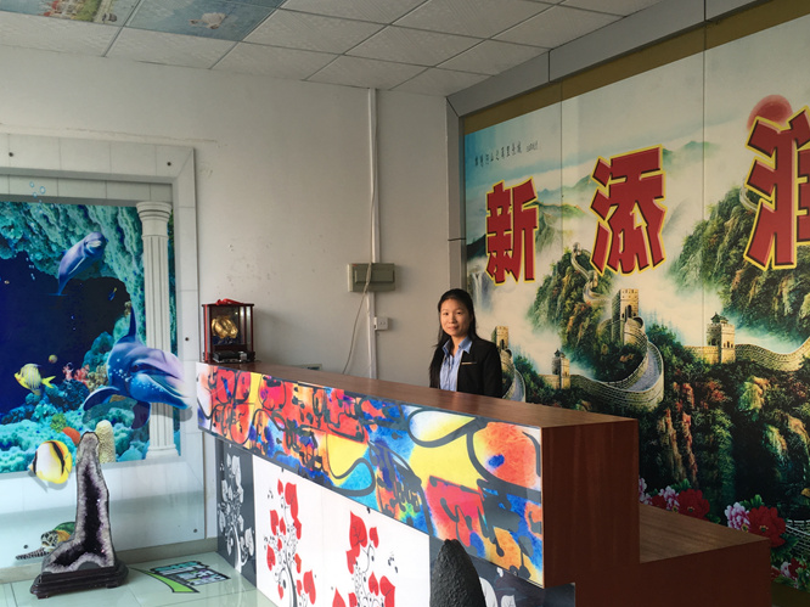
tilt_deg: -3.0
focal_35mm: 37
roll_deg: +0.4
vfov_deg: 38.6
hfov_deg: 50.2
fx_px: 865
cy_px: 349
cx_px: 410
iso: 25
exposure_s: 1/33
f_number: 2.2
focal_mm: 4.15
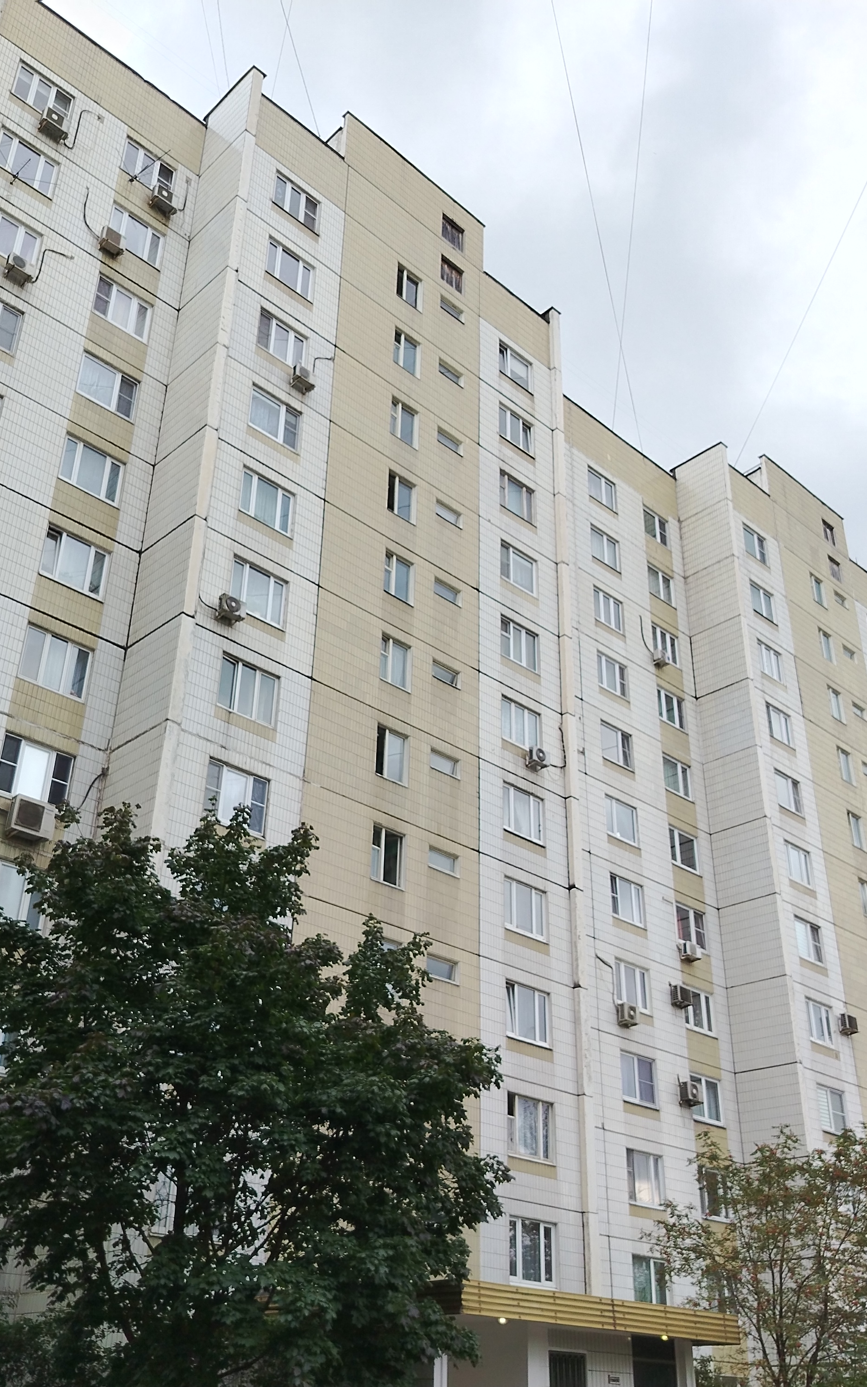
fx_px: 1285
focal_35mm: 34
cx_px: 412
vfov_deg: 56.7
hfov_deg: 37.3
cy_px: 694
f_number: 1.75
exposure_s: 1/381
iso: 100
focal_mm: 5.25
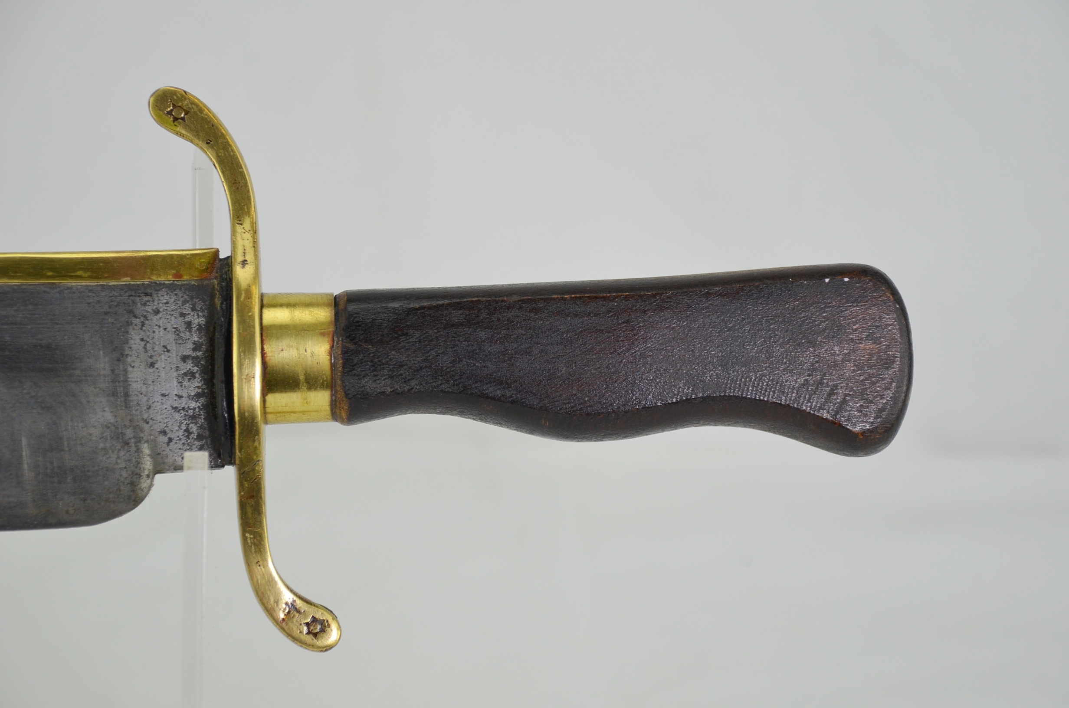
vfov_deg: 14.6
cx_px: 534
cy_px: 354
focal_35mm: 93
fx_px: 2756
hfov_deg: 22.0
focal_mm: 62
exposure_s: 1/250
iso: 400
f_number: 5
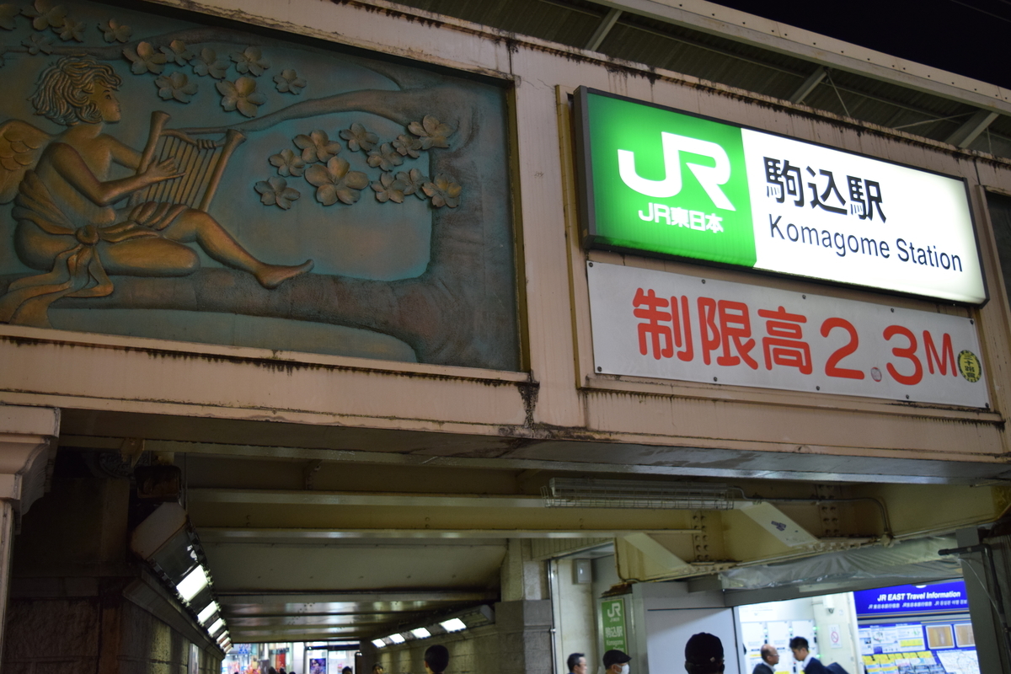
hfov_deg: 53.1
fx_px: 1011
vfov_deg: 36.9
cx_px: 506
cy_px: 337
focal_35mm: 36
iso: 900
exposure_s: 1/60
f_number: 4
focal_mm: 24
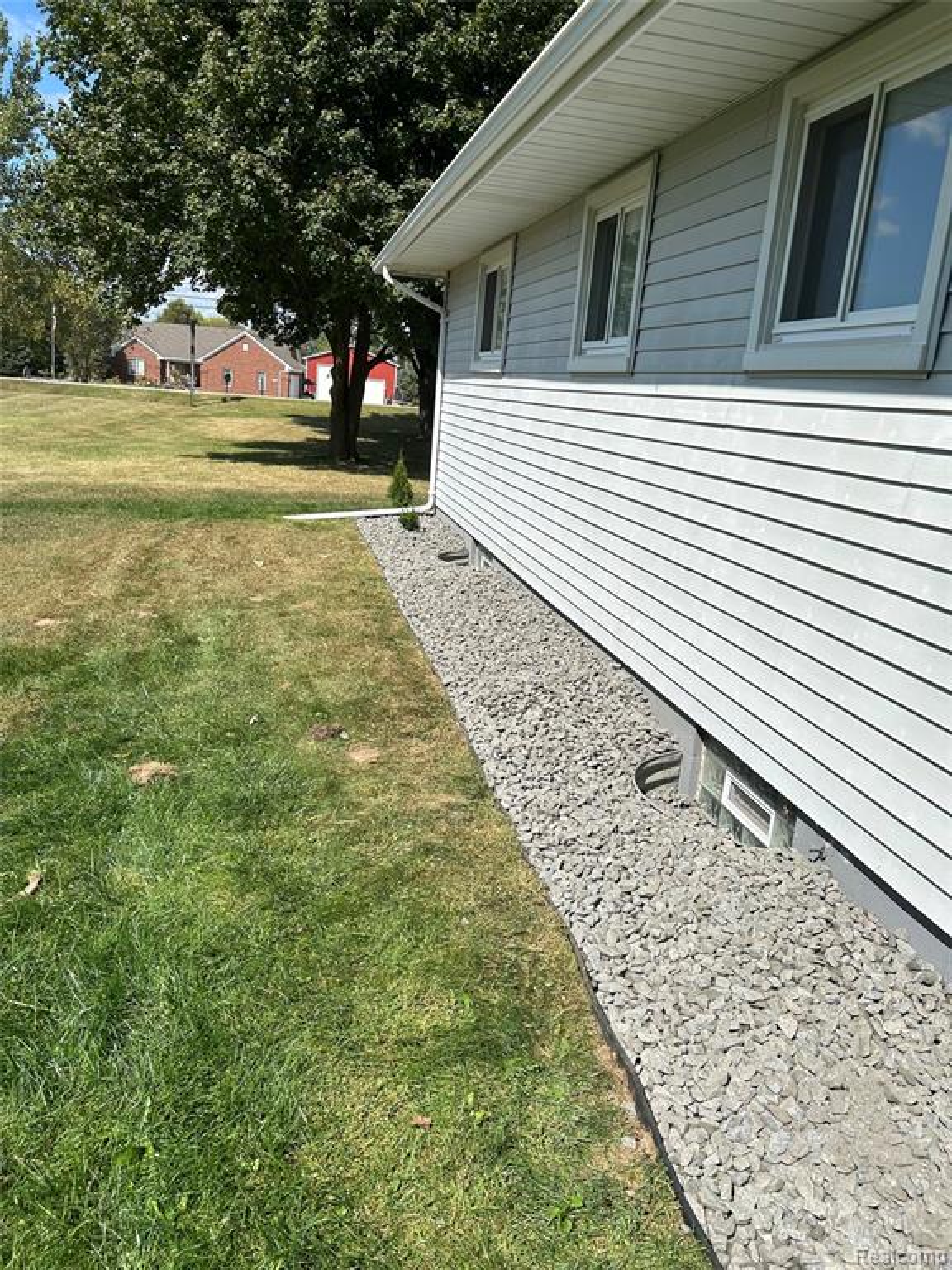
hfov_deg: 53.1
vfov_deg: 67.3
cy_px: 635
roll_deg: -5.8
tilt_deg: -12.7
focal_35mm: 26
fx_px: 953
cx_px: 476
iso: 50
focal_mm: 5.7
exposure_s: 1/5076
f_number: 1.5
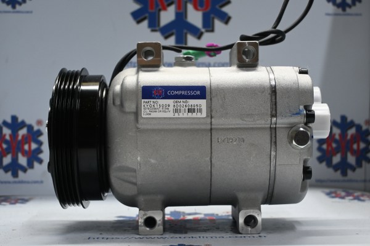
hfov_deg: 32.6
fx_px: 632
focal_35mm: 62
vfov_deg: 22.1
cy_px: 123
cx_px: 185
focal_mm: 41
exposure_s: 1/60
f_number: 5.6
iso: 1100
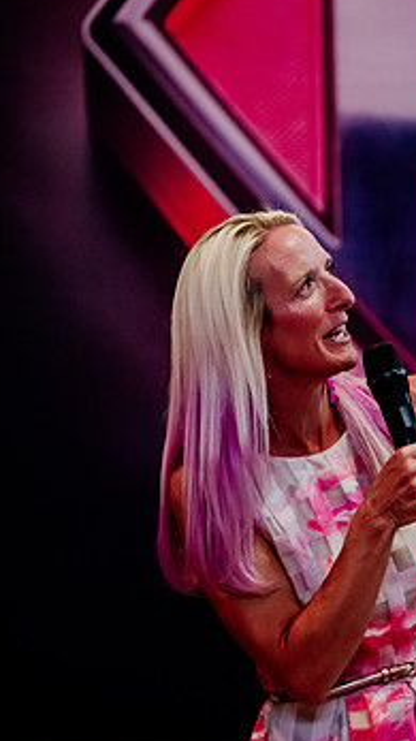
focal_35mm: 315
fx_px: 6182
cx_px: 482
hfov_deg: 3.8
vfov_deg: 6.9
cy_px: 347
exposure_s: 1/250
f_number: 2.8
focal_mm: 180
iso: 4000
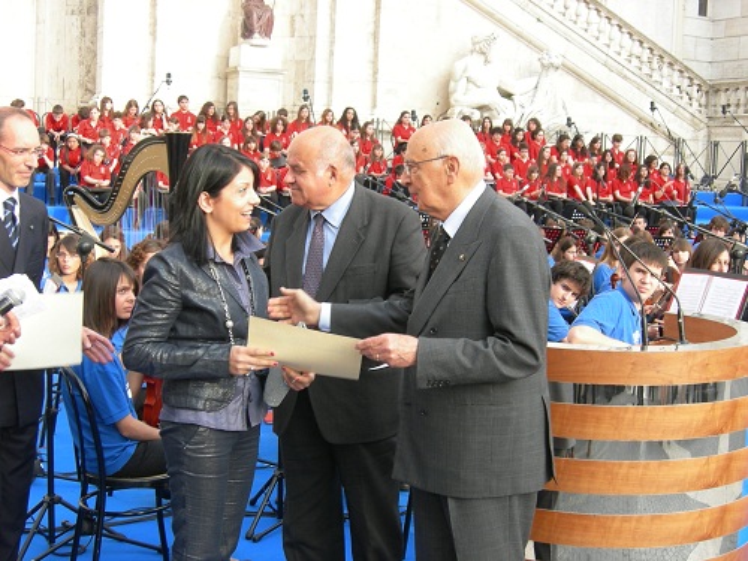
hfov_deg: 38.2
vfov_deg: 29.1
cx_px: 374
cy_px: 280
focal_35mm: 50
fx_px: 1080
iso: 64
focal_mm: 10.4
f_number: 3.9
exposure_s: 1/78
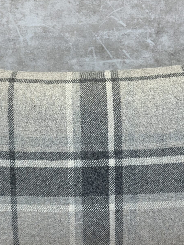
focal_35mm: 102
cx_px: 105
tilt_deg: -15.1
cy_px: 160
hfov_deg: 14.5
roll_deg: +2.5
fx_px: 723
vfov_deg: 19.2
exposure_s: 1/170
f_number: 1.78
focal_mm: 6.86
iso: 100
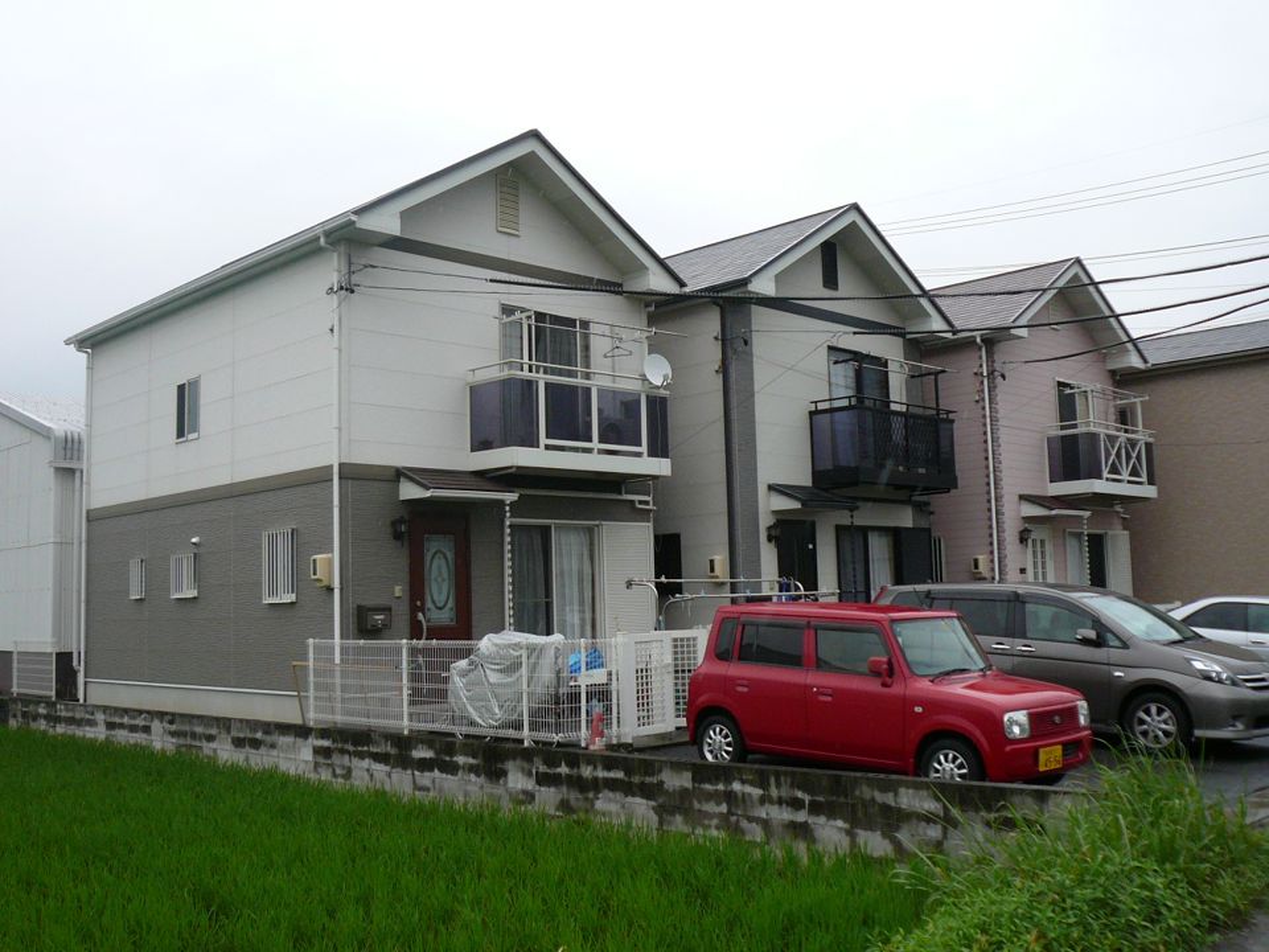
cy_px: 476
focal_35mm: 34
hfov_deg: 54.0
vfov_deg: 41.8
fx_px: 1246
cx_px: 634
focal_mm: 4.6
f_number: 2.8
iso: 100
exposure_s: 1/640
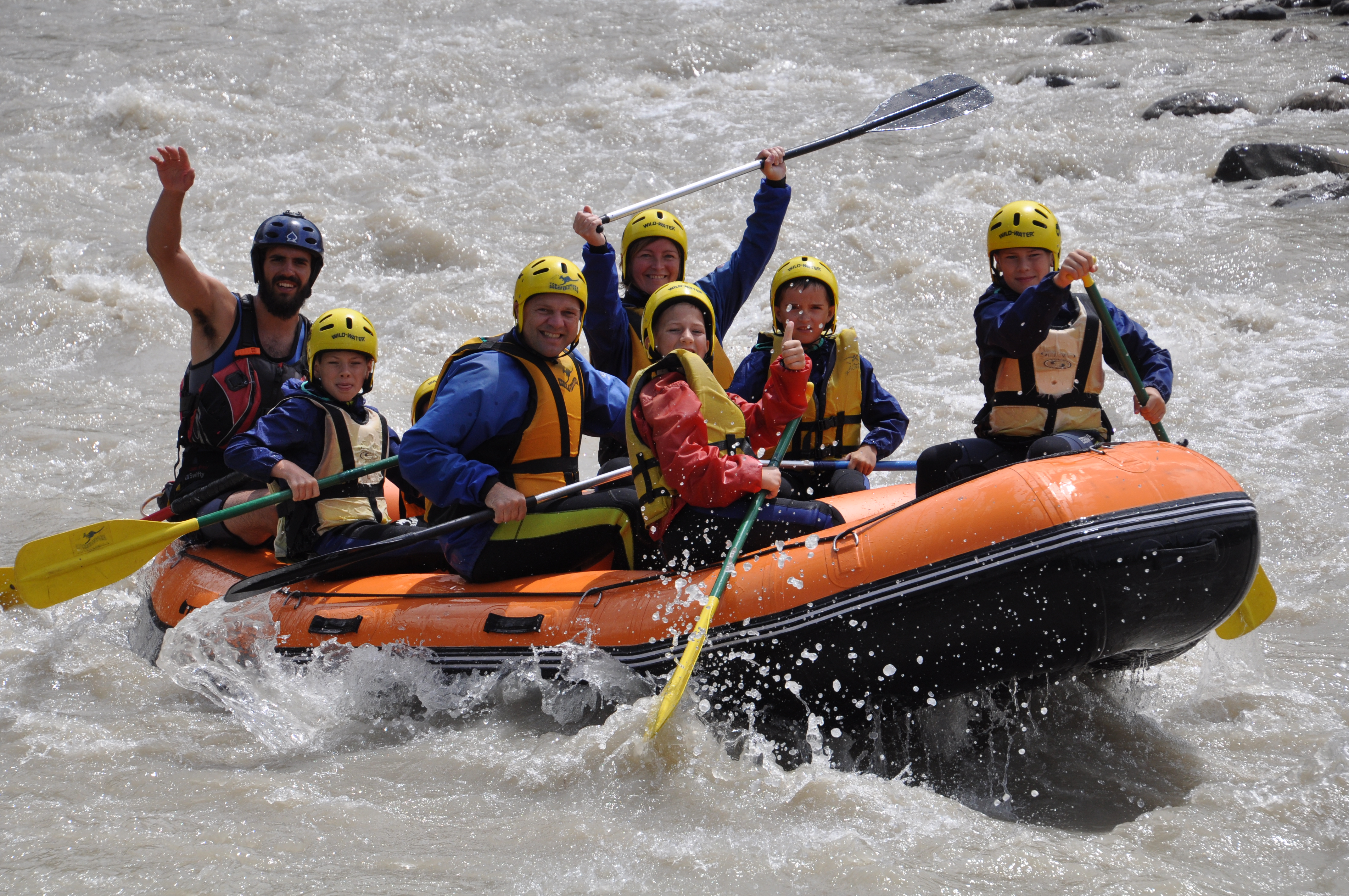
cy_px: 448
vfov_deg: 9.1
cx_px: 674
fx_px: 5614
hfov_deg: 13.7
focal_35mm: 150
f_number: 6.3
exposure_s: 1/1600
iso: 400
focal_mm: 100
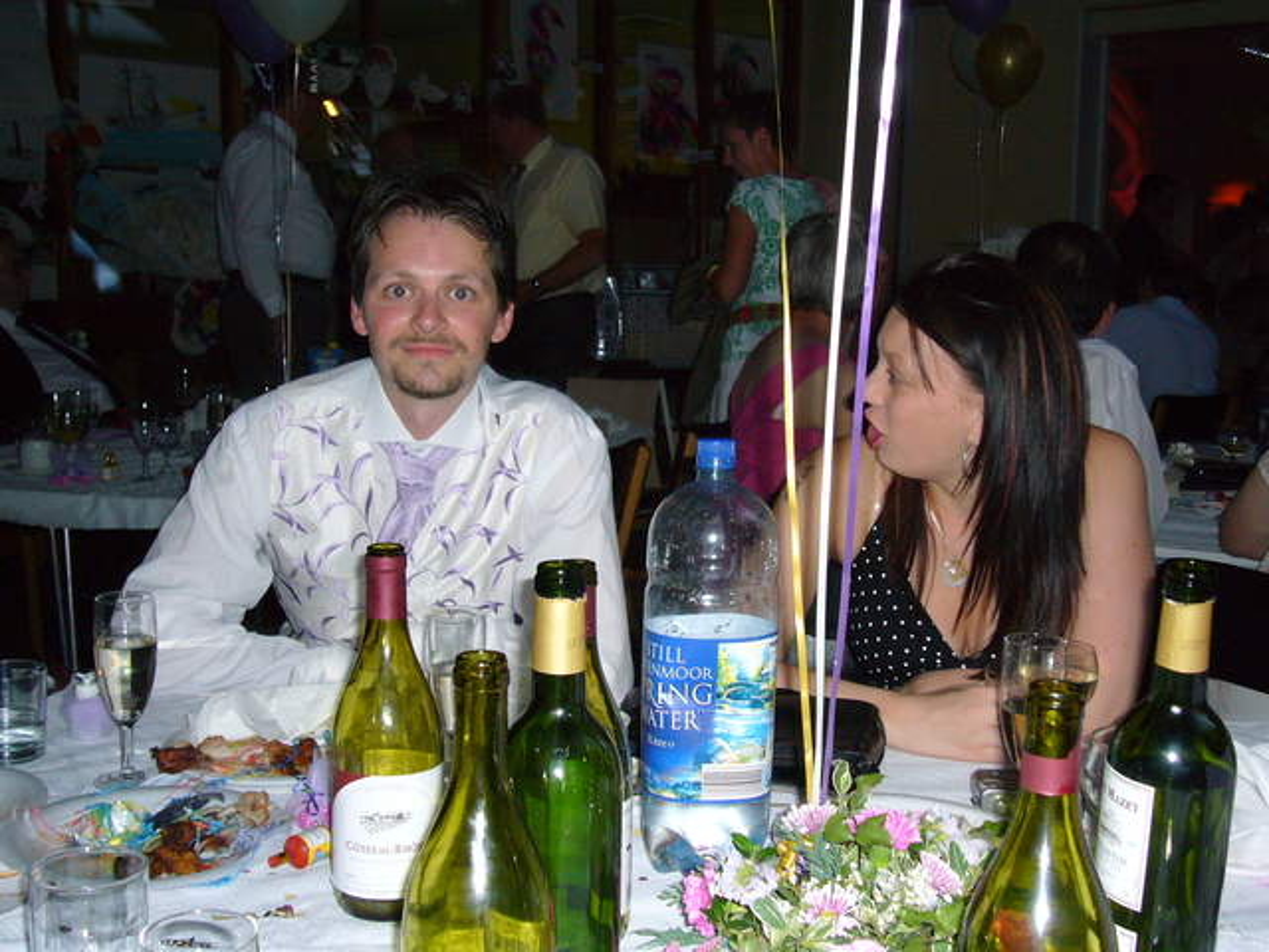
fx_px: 1540
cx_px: 634
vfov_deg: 34.3
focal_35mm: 42
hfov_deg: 44.8
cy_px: 476
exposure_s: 1/8
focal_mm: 6.9
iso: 125
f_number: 3.3
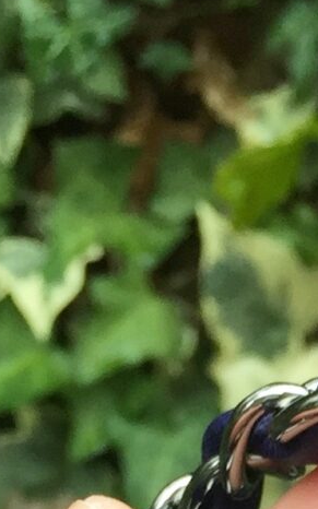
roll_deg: -1.4
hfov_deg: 7.6
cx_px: 445
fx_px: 2345
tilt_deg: -30.8
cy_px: 1248
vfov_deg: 10.5
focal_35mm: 169
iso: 32
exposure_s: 1/120
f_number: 2.2
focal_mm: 4.15
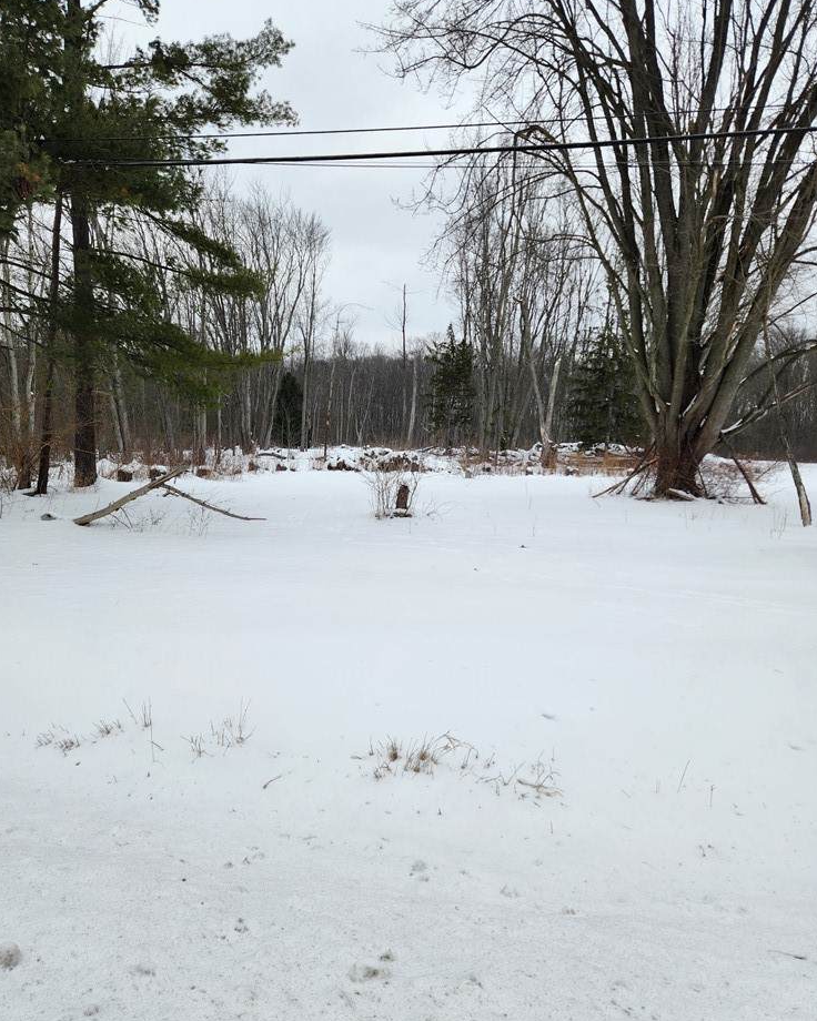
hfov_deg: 56.8
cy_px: 518
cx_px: 402
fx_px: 756
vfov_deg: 68.1
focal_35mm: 25
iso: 20
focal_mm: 5.4
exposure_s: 1/532
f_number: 1.8
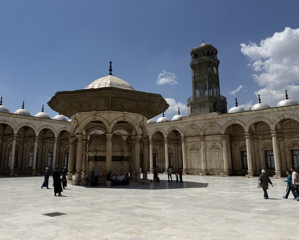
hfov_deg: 60.1
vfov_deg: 50.0
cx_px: 127
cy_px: 112
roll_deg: +0.2
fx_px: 257
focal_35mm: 29
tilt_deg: +11.3
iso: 80
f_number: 1.78
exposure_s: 1/10309
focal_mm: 6.76
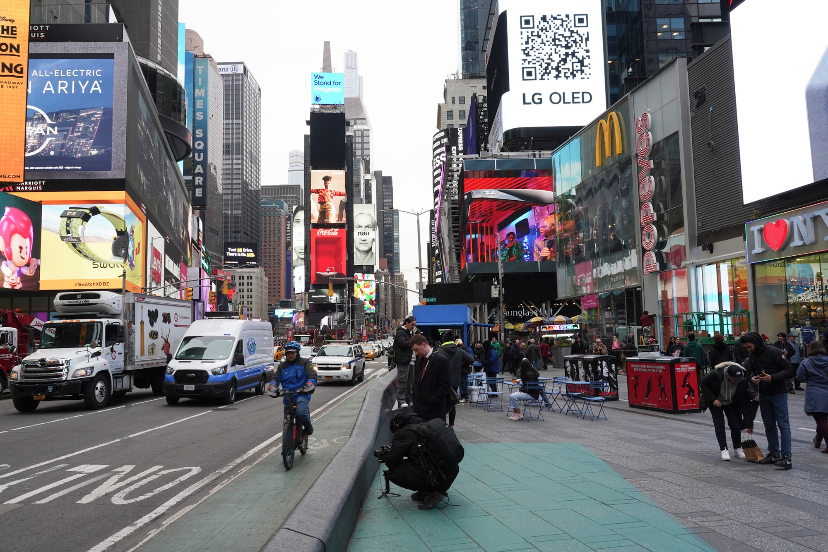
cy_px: 276
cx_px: 414
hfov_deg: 65.5
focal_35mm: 28
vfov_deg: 46.4
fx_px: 644
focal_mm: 28
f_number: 14
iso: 800
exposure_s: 1/100
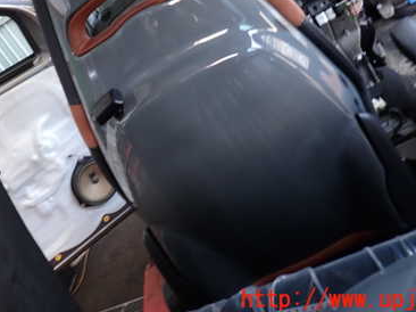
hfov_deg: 45.4
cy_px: 58
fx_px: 492
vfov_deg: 34.0
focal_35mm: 41
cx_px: 157
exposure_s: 1/60
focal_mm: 4.5
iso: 125
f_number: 2
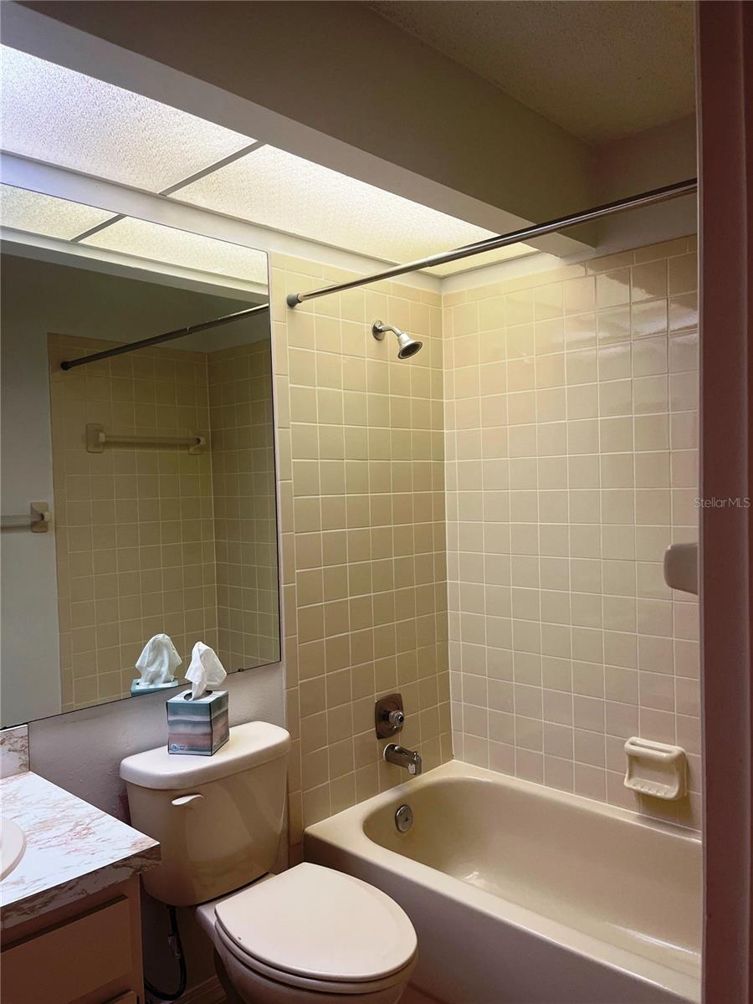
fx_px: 754
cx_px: 376
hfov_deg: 53.1
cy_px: 502
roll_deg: +1.9
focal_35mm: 26
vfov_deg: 67.3
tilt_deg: -1.9
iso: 100
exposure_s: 1/120
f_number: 1.6
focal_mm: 5.1
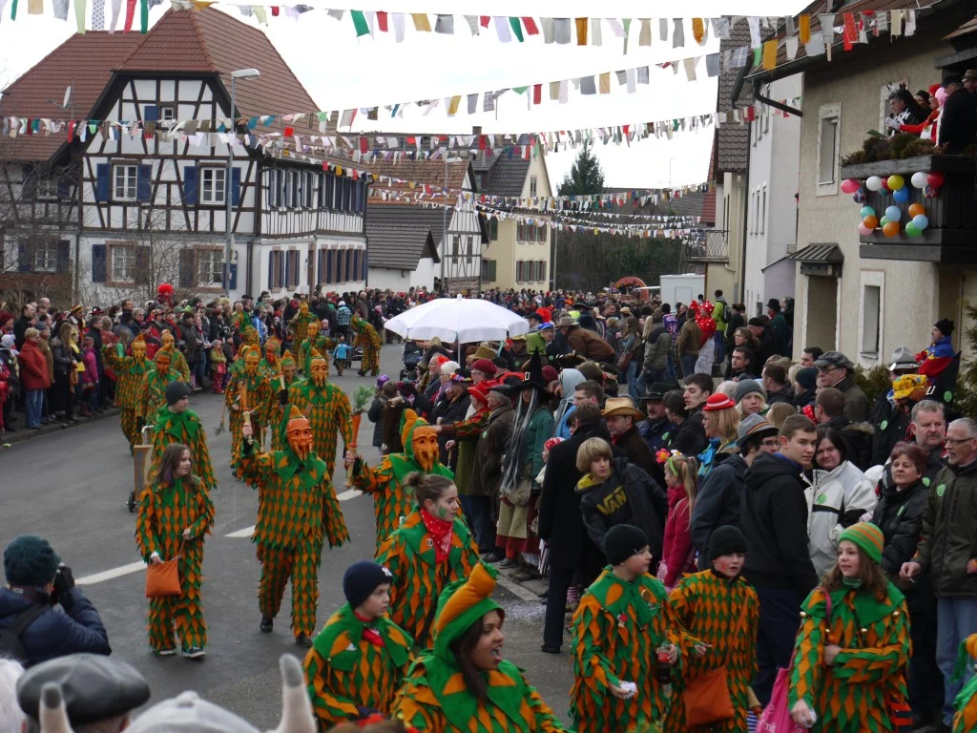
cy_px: 366
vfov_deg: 21.6
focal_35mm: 68
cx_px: 488
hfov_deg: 28.6
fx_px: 1919
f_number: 5.6
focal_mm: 34
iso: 100
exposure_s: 1/100
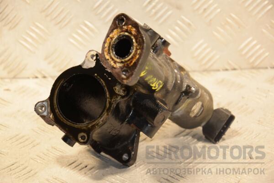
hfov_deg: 16.1
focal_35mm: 128
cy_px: 92
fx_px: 970
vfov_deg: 10.8
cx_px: 137
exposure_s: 1/80
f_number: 5.6
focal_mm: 85
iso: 800
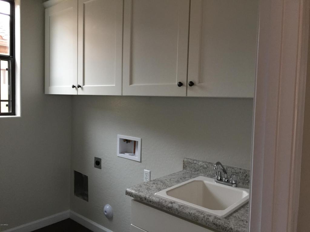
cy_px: 116
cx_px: 155
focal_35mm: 29
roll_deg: -1.4
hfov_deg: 61.7
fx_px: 260
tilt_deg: -3.2
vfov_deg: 48.2
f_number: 2.2
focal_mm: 4.15
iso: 125
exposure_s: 1/30
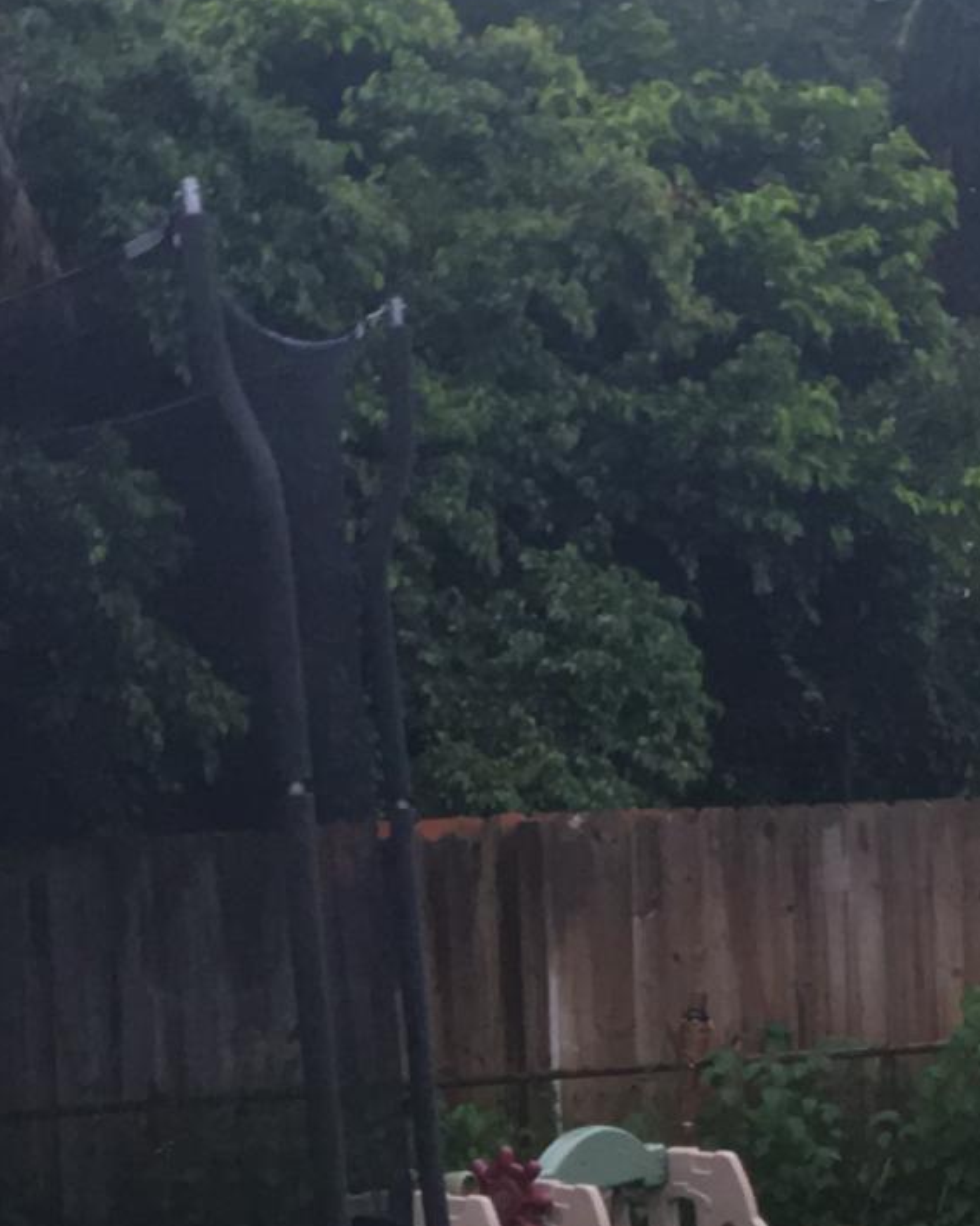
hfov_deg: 12.8
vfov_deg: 15.4
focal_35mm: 120
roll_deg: +2.3
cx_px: 265
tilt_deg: -7.0
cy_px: 1538
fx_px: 4353
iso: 80
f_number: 2.2
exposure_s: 1/16
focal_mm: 4.15
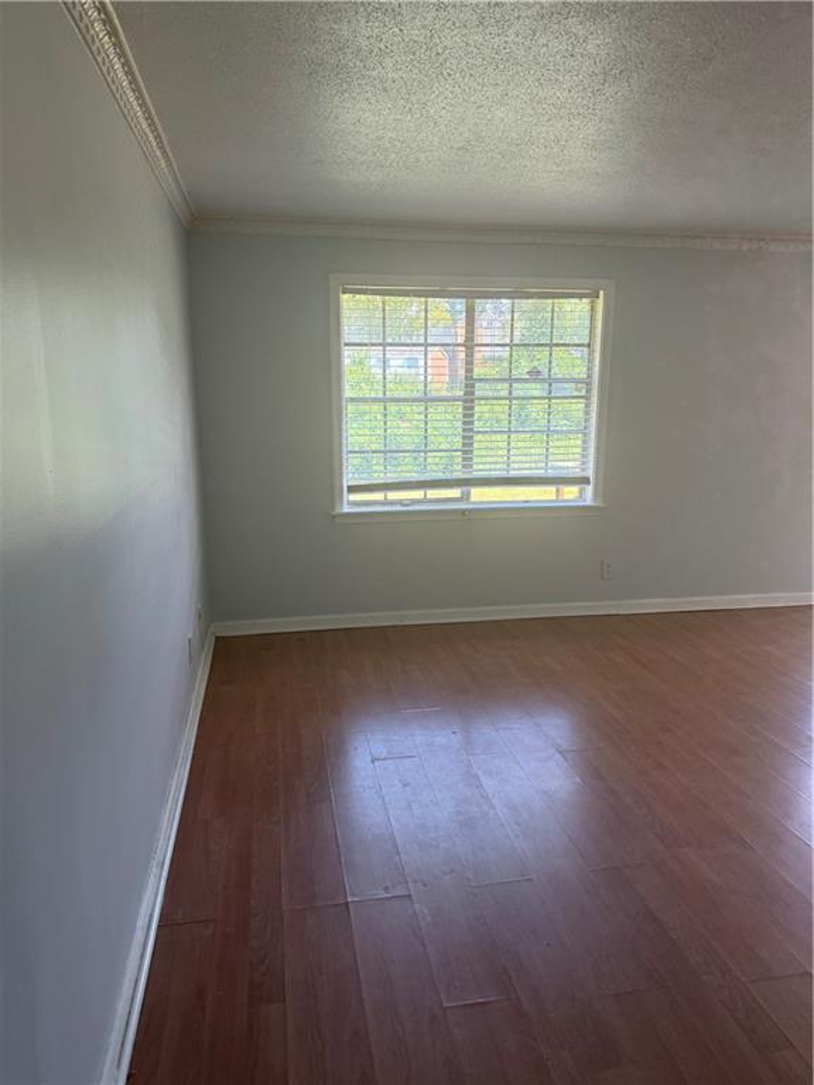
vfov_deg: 71.6
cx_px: 407
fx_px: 752
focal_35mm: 24
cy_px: 542
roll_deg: -1.7
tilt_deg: -11.1
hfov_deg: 56.8
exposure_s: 1/240
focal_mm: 6.76
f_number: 1.78
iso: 125
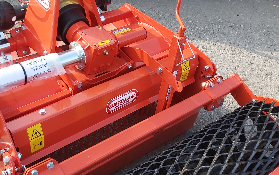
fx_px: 357
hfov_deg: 42.2
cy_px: 92
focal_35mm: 47
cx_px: 99
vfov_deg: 27.4
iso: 64
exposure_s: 1/686
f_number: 1.7
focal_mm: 3.92
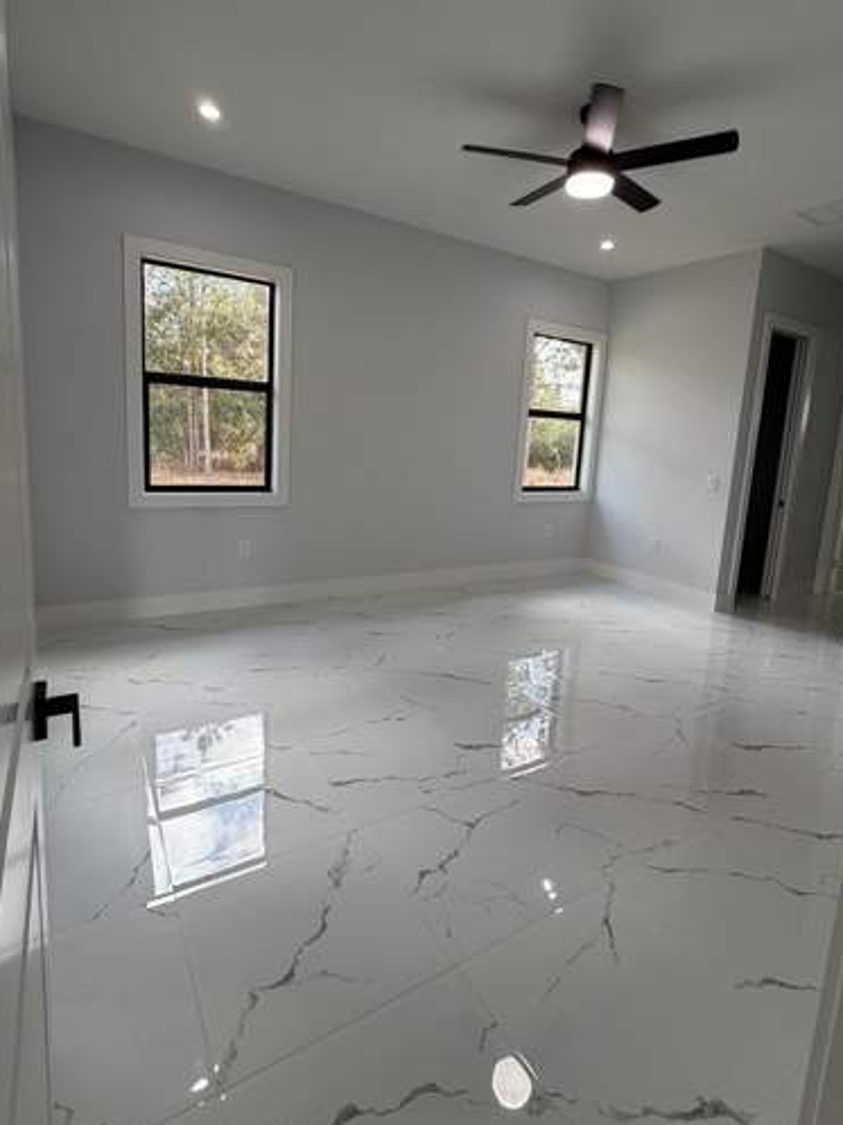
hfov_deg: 71.5
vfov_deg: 87.6
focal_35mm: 18
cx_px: 436
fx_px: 585
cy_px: 522
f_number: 2.2
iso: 80
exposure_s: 1/120
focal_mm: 2.22
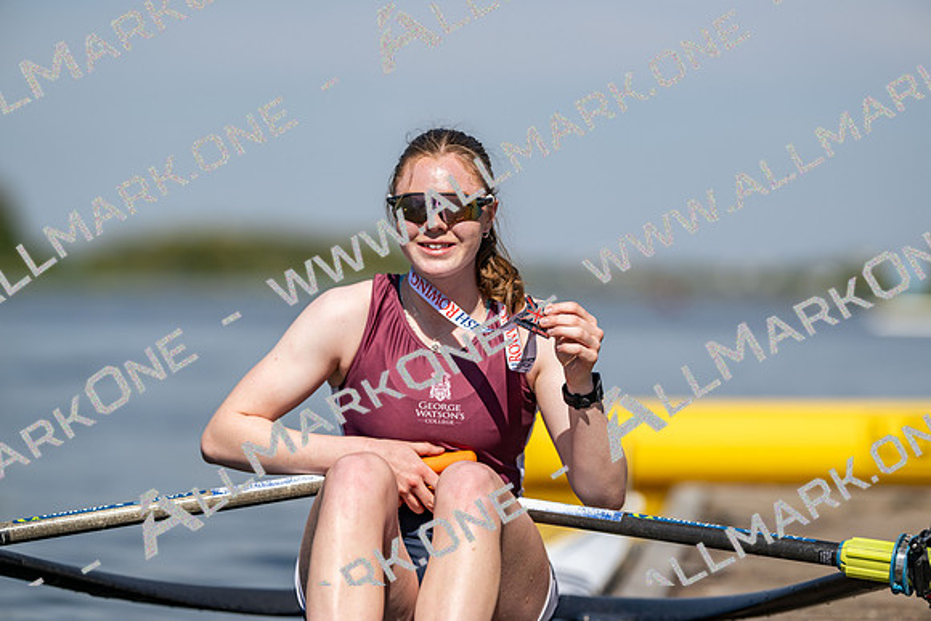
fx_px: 3492
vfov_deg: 10.2
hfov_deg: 15.2
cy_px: 310
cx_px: 466
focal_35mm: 135
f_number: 1.8
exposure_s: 1/8000
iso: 64
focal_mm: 135
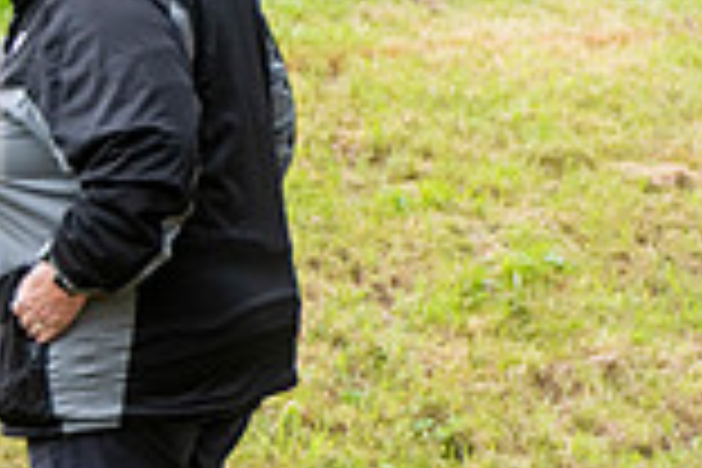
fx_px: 21799
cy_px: 151
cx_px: -567
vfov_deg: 1.2
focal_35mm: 1118
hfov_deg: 1.8
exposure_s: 1/1250
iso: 800
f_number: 5
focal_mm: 200
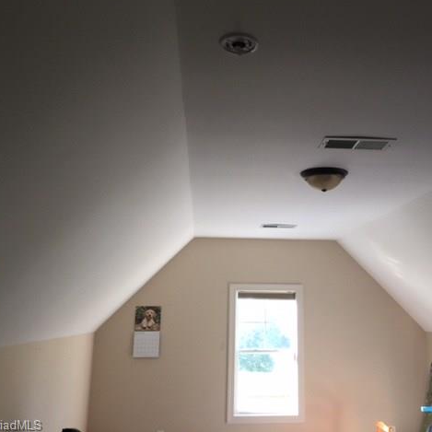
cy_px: 213
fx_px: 494
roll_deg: -0.8
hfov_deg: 46.8
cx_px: 270
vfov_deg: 47.2
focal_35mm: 35
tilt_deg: +12.6
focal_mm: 4.15
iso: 32
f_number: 2.2
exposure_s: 1/40
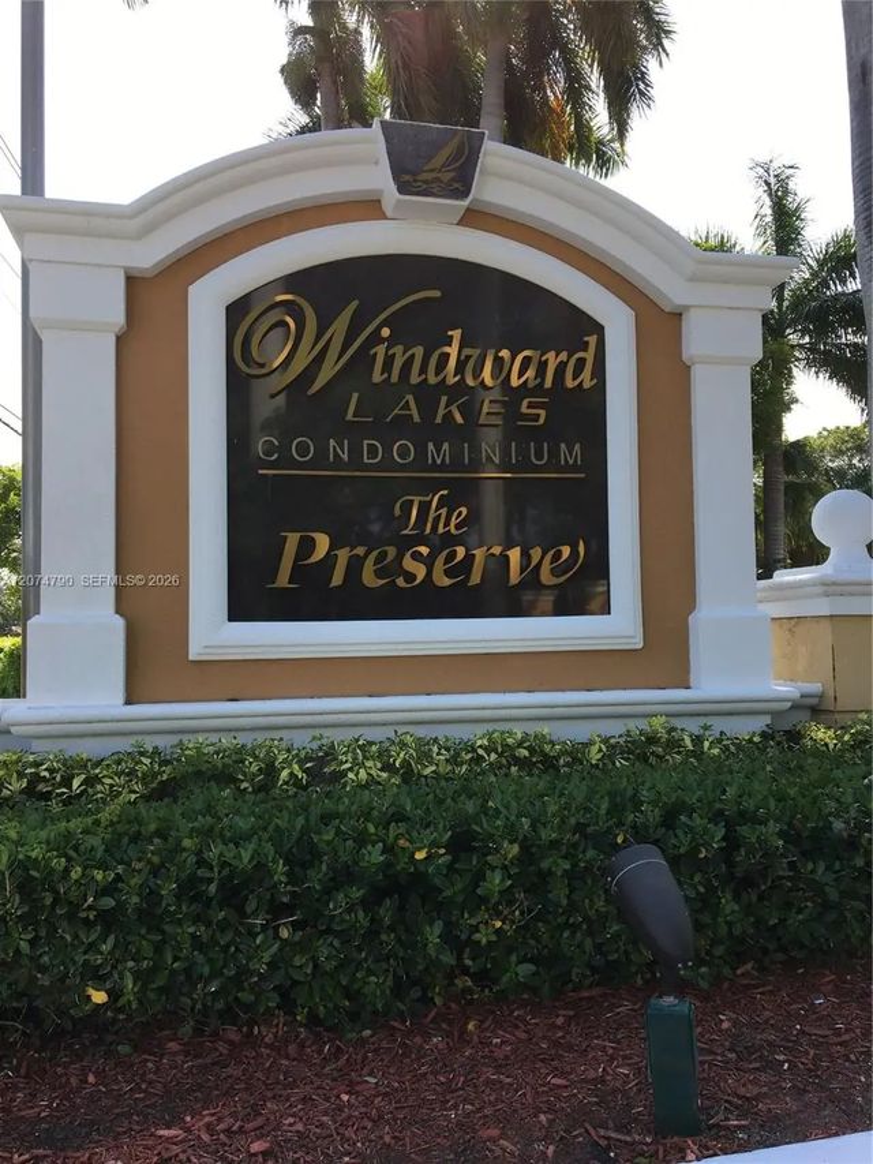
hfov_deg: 48.2
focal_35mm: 29
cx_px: 436
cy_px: 582
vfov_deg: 61.7
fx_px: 975
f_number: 2.2
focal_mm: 4.15
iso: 25
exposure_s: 1/561
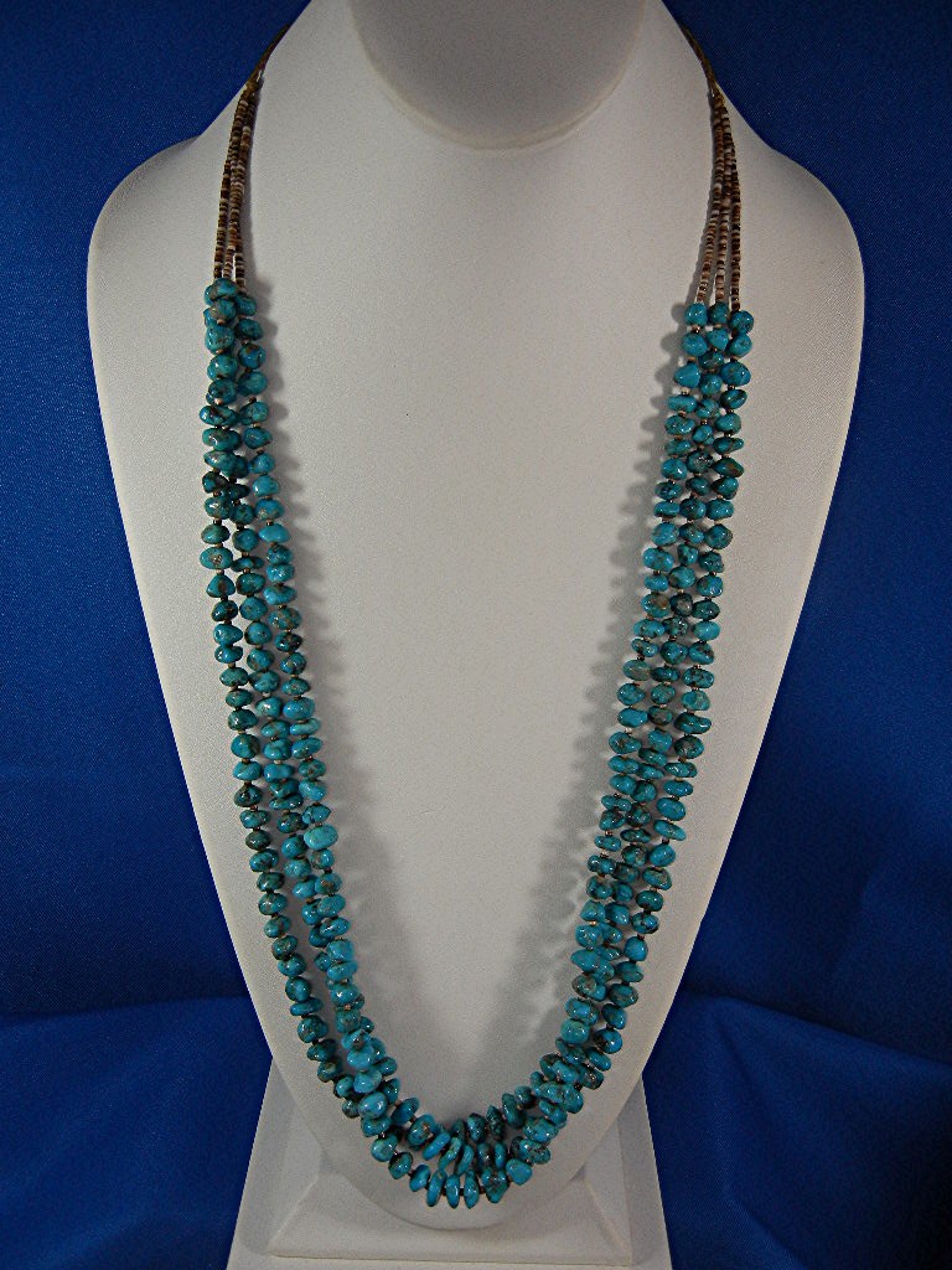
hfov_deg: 41.8
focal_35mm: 34
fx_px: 1247
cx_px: 476
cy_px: 635
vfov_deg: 54.0
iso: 160
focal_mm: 6.2
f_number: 3.6
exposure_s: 1/91.8
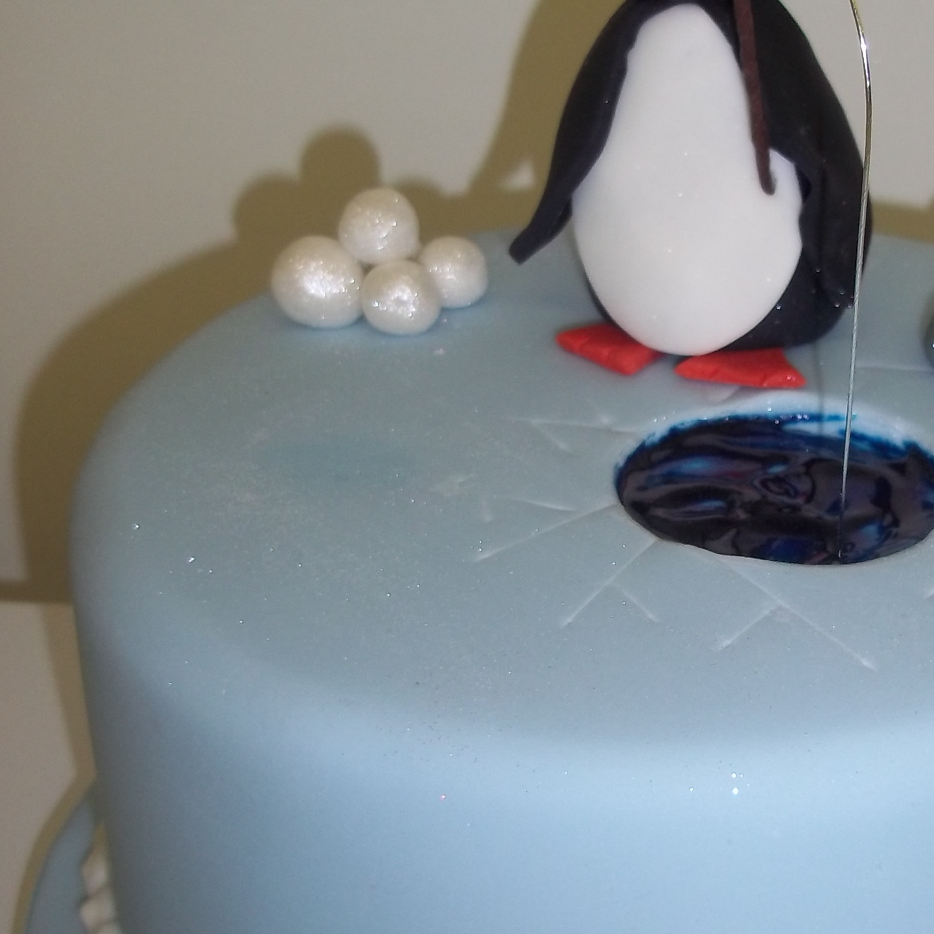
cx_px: 708
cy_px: 534
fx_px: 2076
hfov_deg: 25.0
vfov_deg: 25.3
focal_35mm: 68
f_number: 3.1
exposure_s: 1/60
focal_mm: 6.5
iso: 80
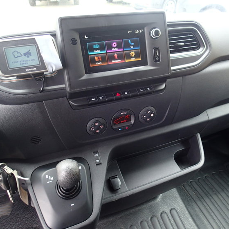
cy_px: 113
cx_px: 126
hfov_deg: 53.9
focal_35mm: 30
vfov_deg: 54.0
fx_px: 225
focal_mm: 4.5
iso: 160
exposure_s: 1/60
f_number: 2
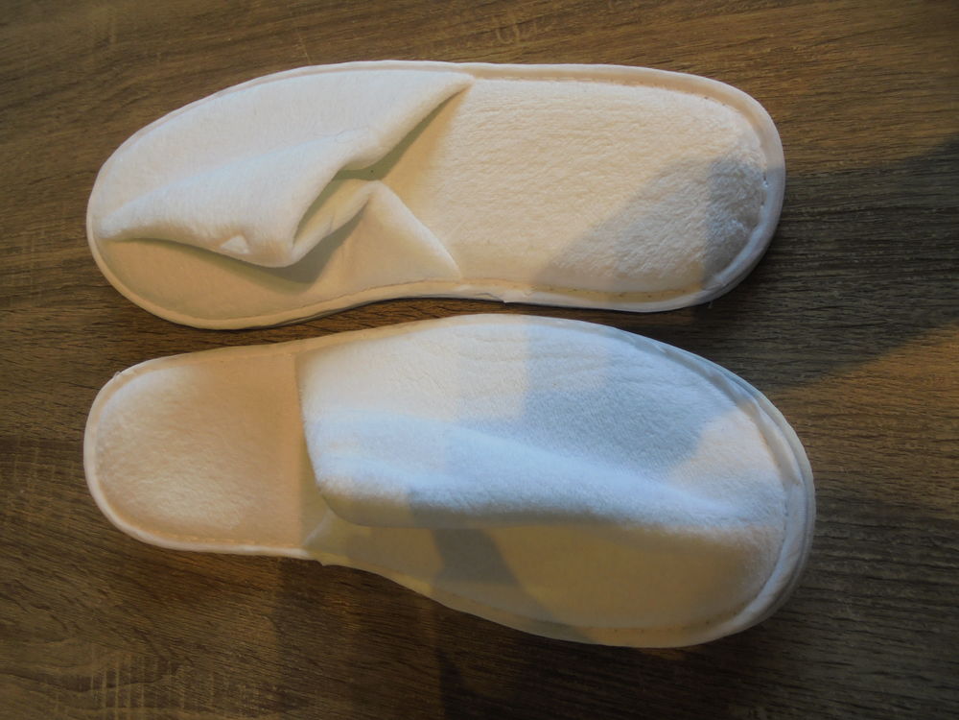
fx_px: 720
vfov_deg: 53.1
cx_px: 480
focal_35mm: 26
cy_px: 360
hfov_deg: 67.3
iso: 100
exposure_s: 1/30
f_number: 3.5
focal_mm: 4.6
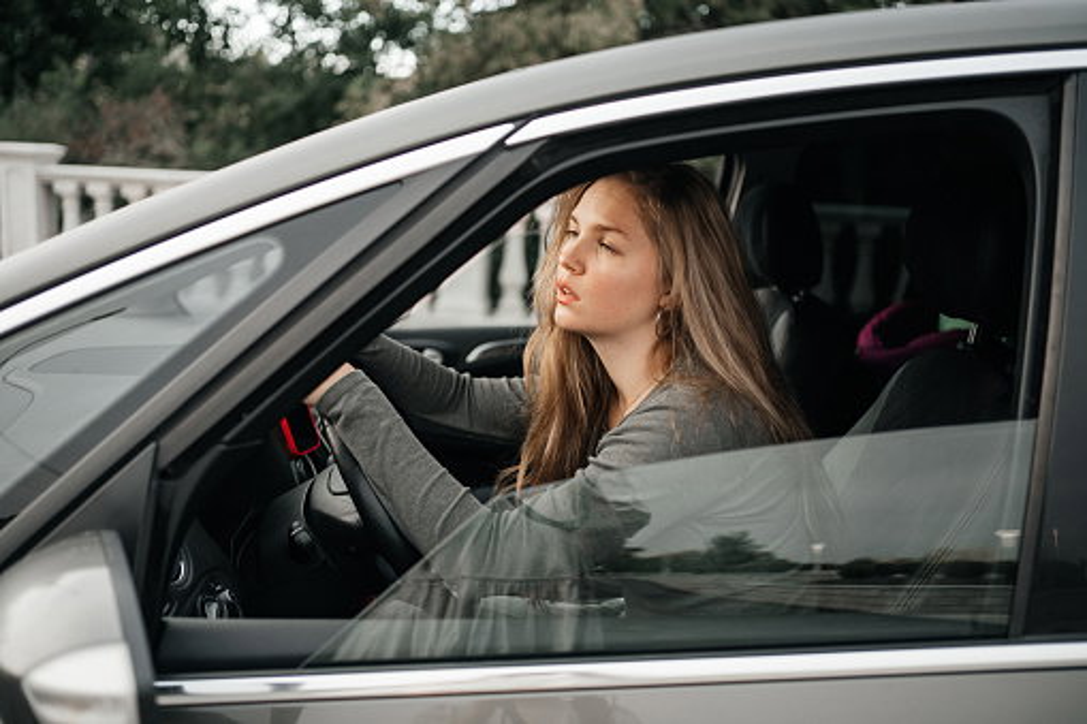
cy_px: 362
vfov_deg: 37.8
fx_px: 1056
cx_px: 544
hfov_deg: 54.4
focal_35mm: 35
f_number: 2.2
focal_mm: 35
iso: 320
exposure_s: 1/500
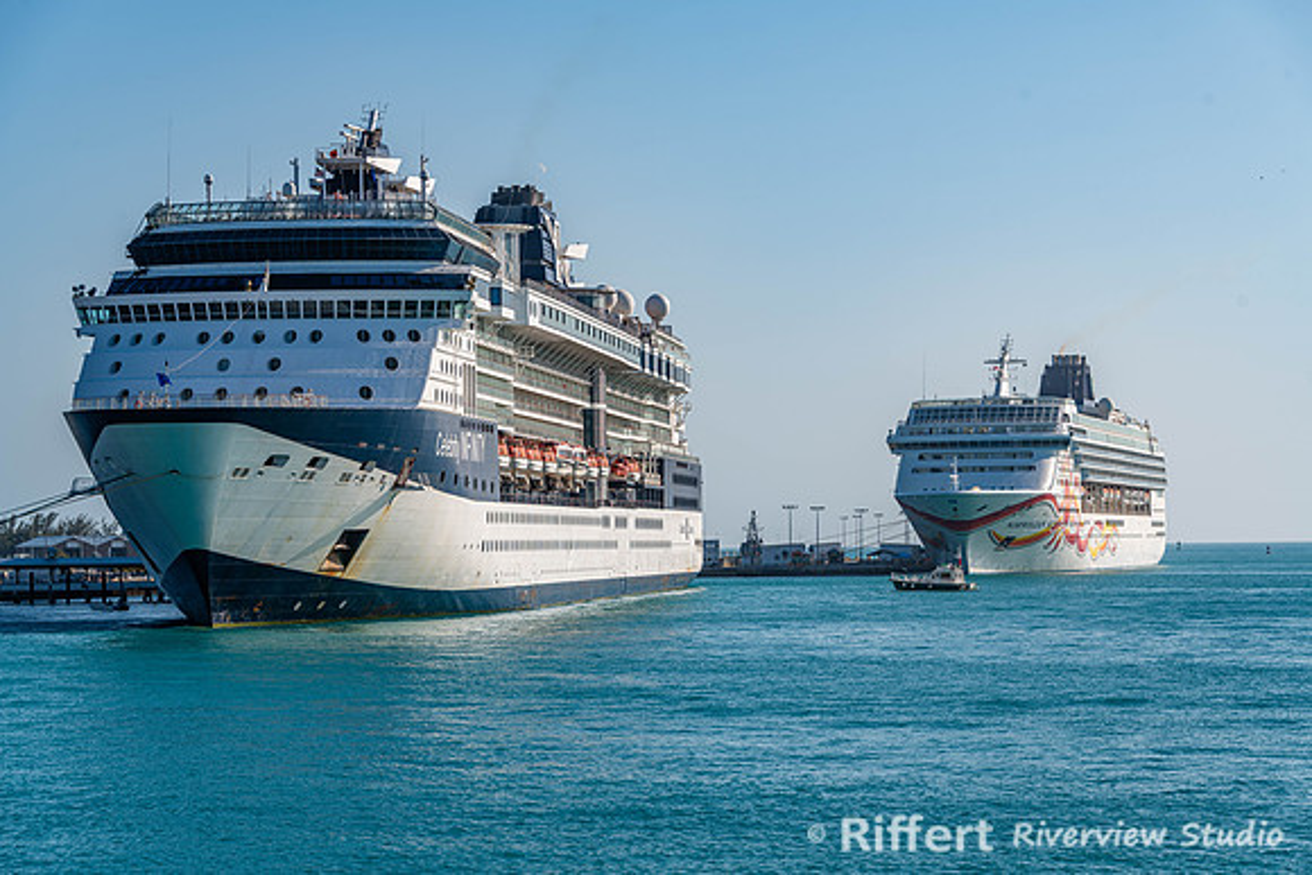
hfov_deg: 20.2
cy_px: 438
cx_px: 656
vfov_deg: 13.5
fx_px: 3689
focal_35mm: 101
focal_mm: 100
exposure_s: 1/200
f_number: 8
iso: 64
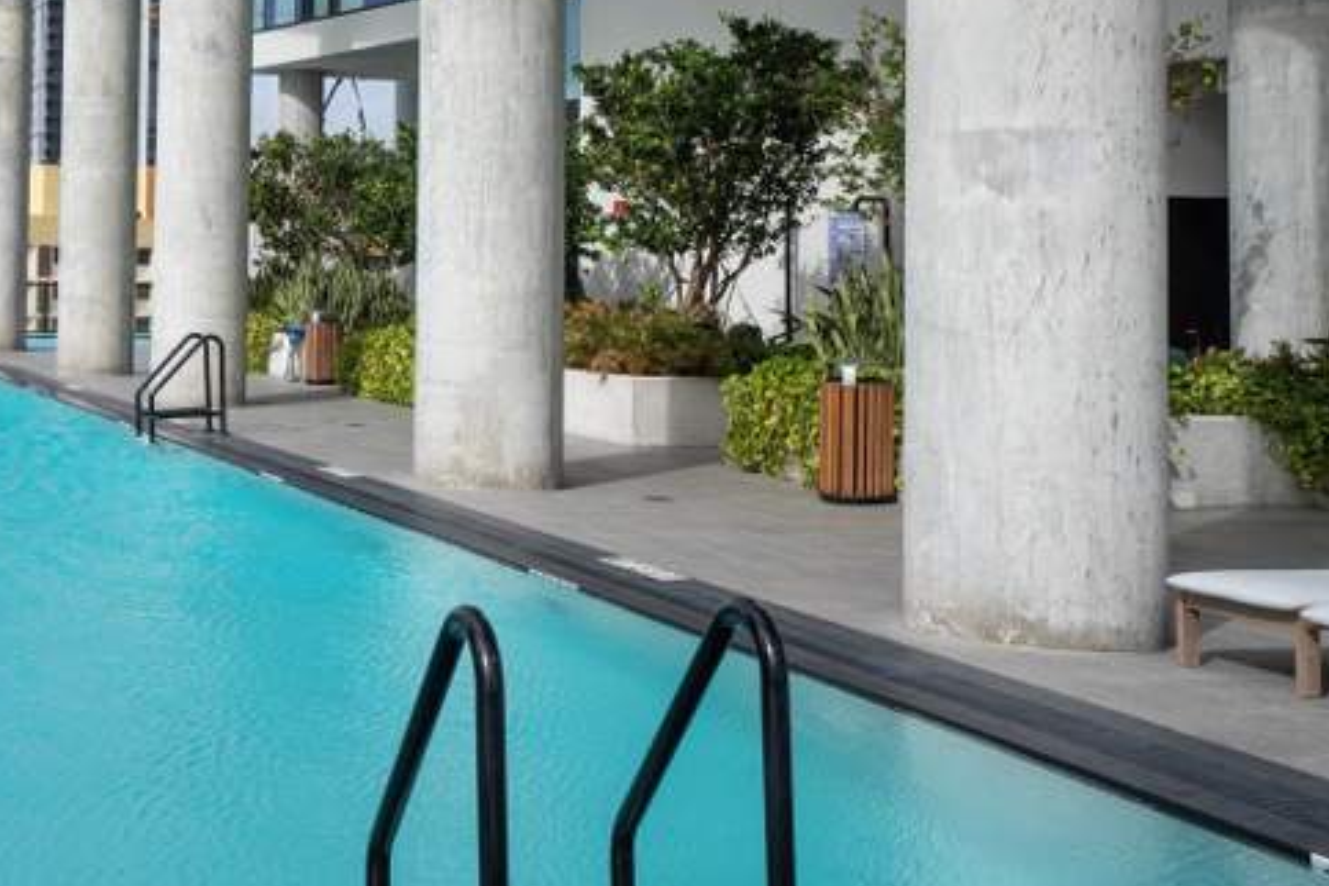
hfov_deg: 33.7
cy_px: 168
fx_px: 2141
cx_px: 322
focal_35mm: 58
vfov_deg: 23.0
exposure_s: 1/800
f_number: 7.1
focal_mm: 35
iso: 250
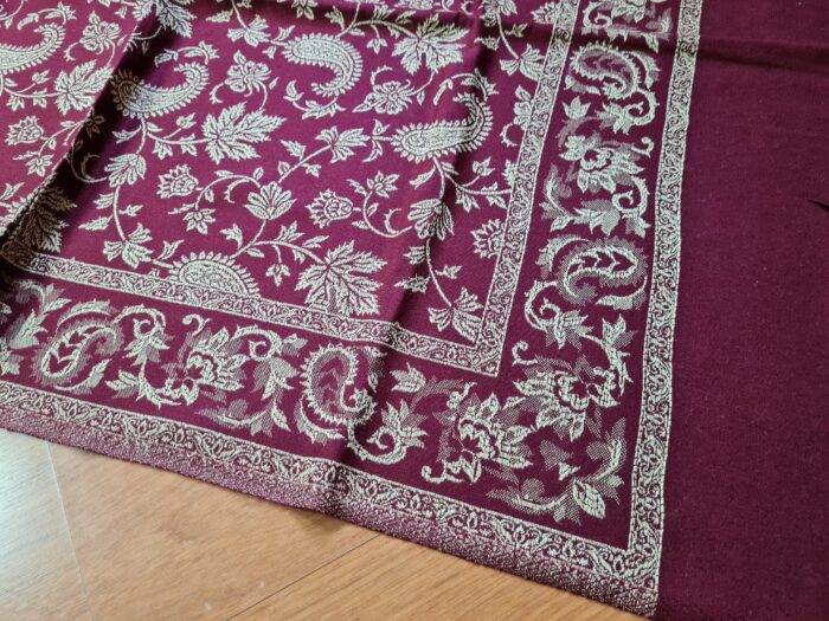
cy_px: 310
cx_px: 414
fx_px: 623
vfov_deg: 53.1
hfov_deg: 67.3
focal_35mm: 26
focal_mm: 5.4
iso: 250
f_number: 1.8
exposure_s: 1/60
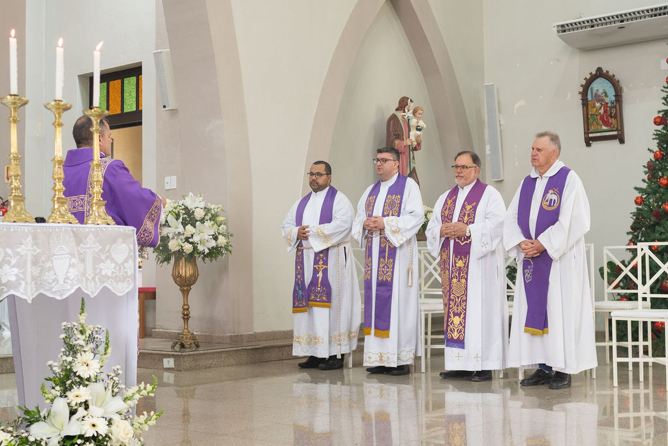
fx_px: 981
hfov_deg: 37.6
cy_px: 223
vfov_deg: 25.6
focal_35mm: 53
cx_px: 334
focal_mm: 35
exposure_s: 1/160
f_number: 2.8
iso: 640
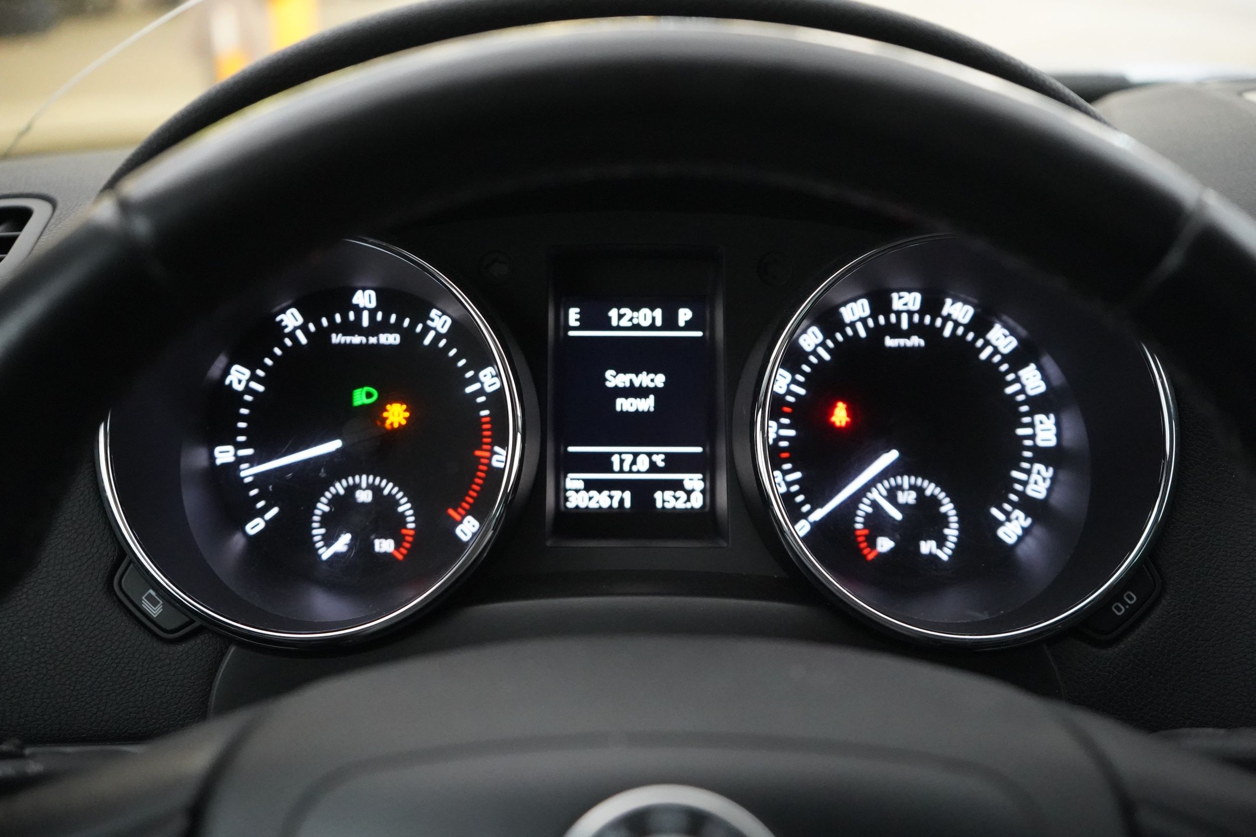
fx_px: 1465
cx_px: 628
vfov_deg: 31.9
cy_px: 418
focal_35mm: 42
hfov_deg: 46.4
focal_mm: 42
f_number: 4.5
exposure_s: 1/160
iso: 12800
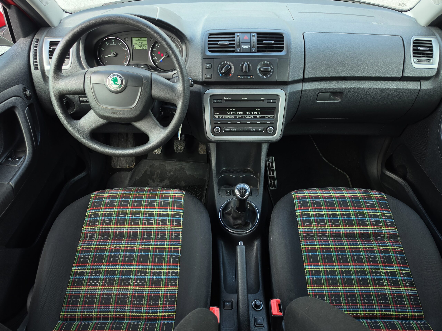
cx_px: 221
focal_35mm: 23
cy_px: 166
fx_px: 294
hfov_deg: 73.9
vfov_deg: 58.9
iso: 32
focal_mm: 6.5
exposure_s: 1/180
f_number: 1.4
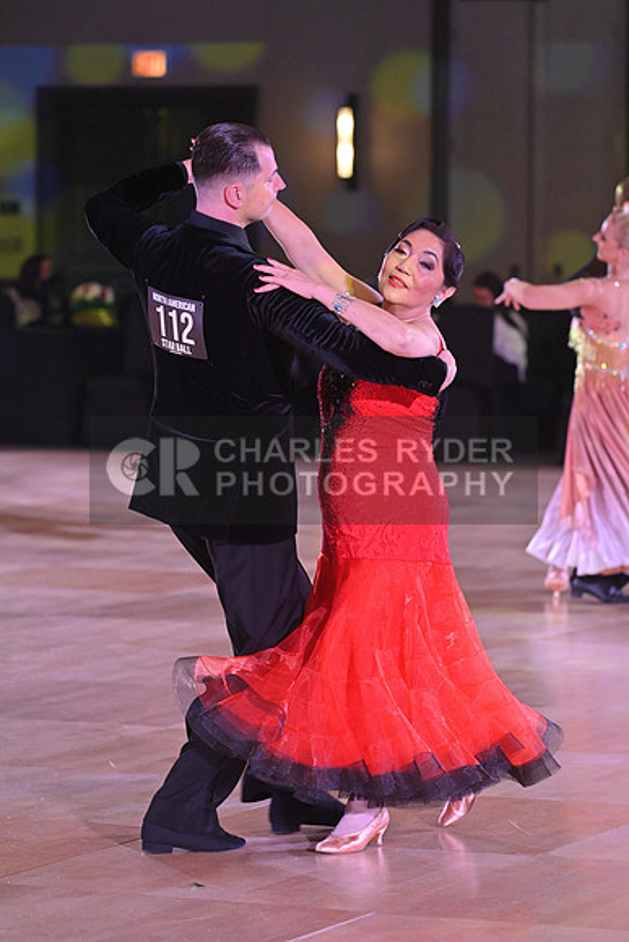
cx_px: 314
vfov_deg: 12.4
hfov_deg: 8.3
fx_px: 4321
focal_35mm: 165
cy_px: 471
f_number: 5
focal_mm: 165
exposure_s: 1/320
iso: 3200
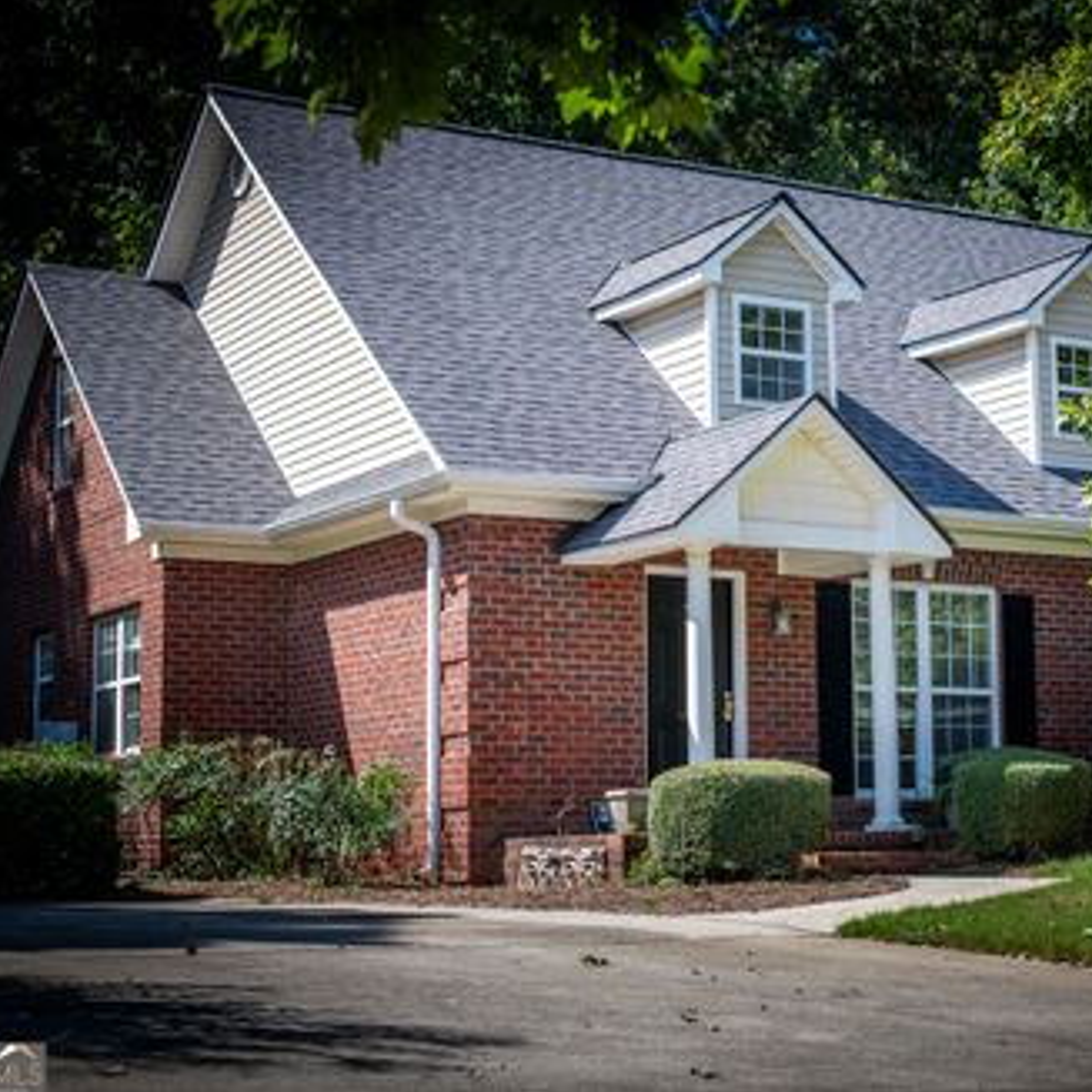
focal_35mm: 65
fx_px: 2320
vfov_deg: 26.5
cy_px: 543
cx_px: 715
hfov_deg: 26.4
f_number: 4.5
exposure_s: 1/640
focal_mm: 50
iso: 100
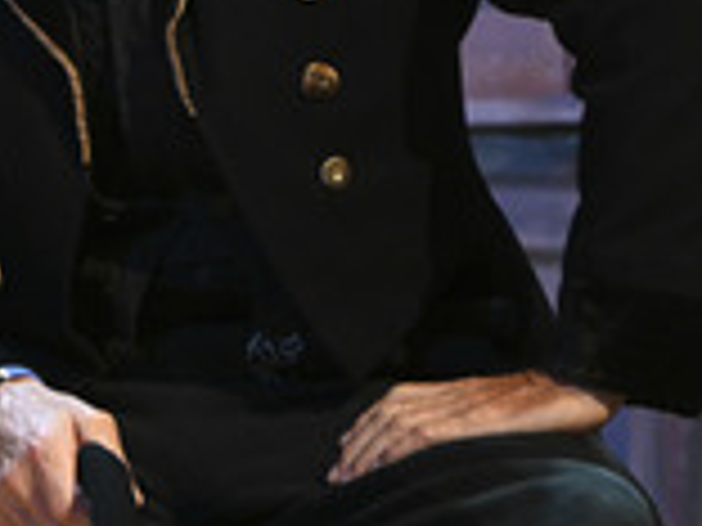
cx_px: 29
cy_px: -40
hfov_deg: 4.2
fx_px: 9572
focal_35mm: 472
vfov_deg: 3.1
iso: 4000
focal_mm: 170
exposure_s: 1/200
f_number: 6.3
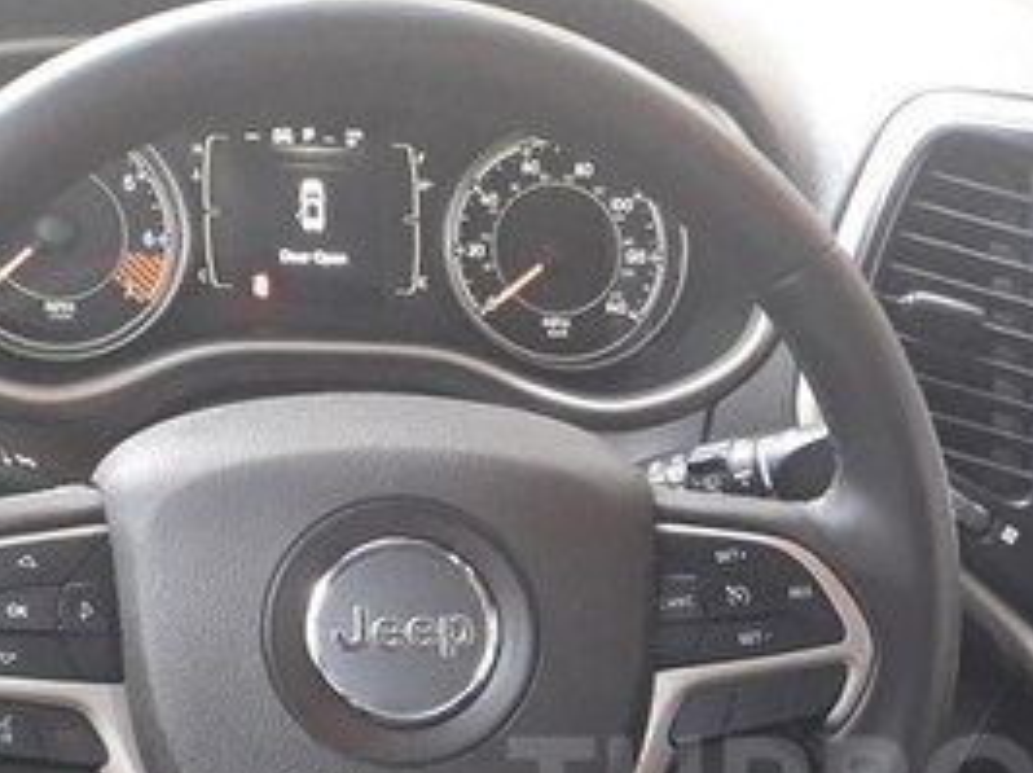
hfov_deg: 28.0
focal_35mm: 67
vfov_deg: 21.1
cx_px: 905
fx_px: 1998
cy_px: 794
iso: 200
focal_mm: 3.6
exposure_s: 1/33
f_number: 1.9
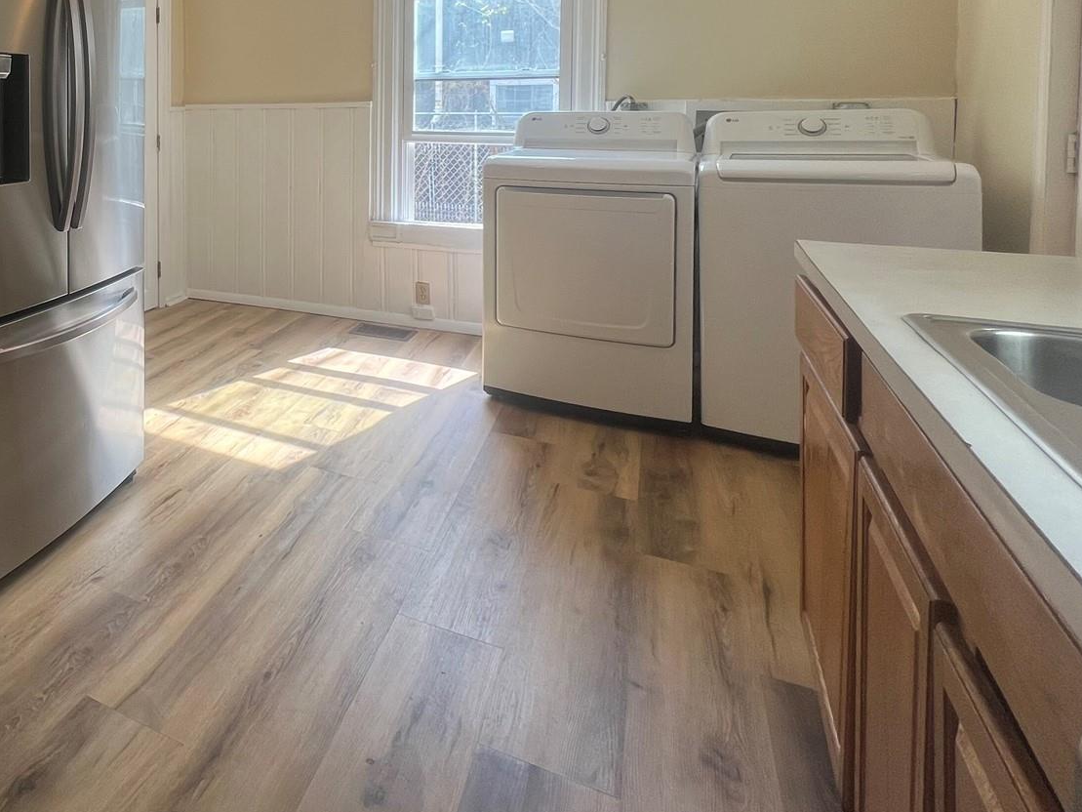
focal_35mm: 24
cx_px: 139
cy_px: 140
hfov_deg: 62.0
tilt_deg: -2.5
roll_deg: +0.1
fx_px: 750
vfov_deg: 52.4
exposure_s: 1/120
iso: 50
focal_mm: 1.57
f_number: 1.8
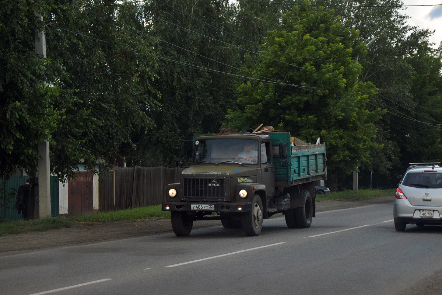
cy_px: 148
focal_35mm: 82
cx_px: 221
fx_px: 1013
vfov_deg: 16.6
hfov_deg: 24.6
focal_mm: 55
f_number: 6.3
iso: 800
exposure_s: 1/1000
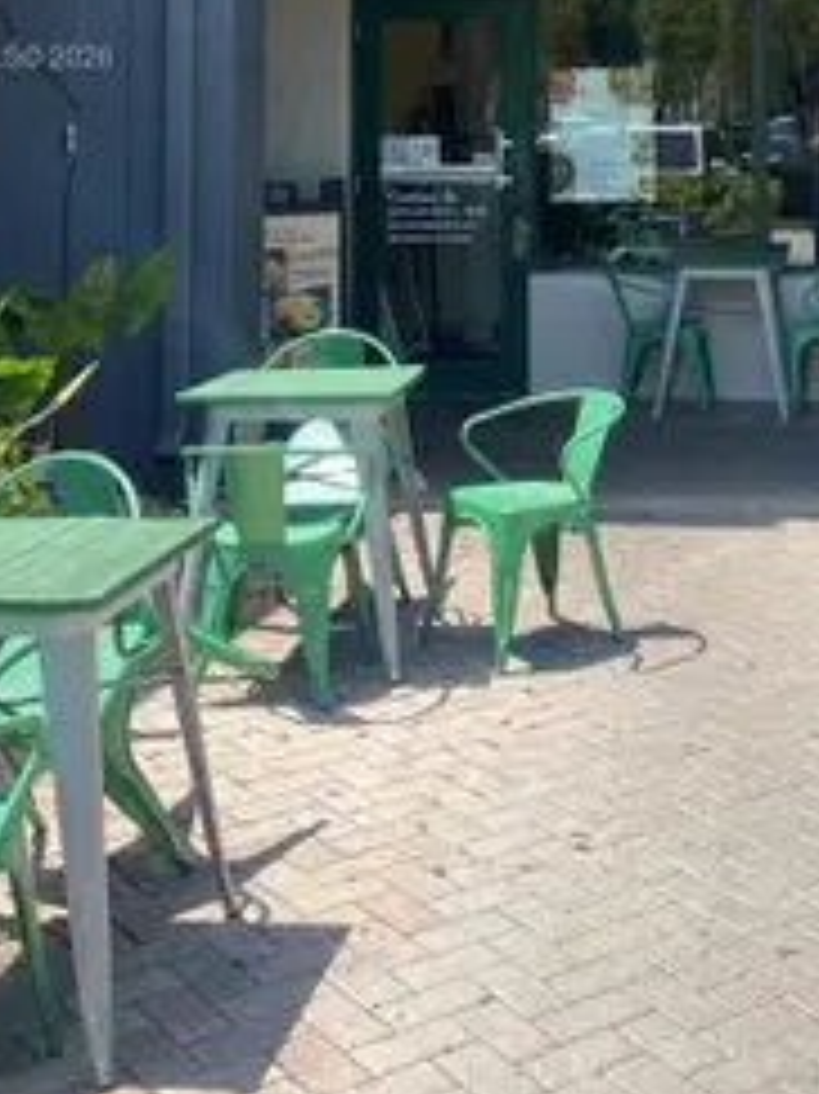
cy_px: 61
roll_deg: -0.7
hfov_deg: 25.2
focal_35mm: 57
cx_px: 644
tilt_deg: +2.1
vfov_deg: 31.8
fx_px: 1800
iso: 32
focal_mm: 4.25
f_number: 1.8
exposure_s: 1/1103
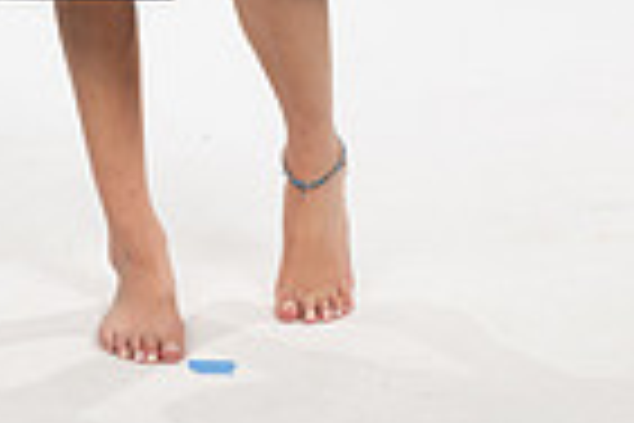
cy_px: -508
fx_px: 3663
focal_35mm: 208
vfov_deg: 6.4
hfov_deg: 9.9
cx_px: 171
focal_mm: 65
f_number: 5.6
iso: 200
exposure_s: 1/250
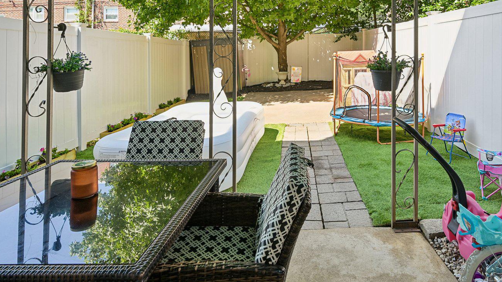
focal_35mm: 23
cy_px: 54
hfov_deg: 77.8
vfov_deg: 46.7
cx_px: 303
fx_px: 306
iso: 100
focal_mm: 14
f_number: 8
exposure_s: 1/40
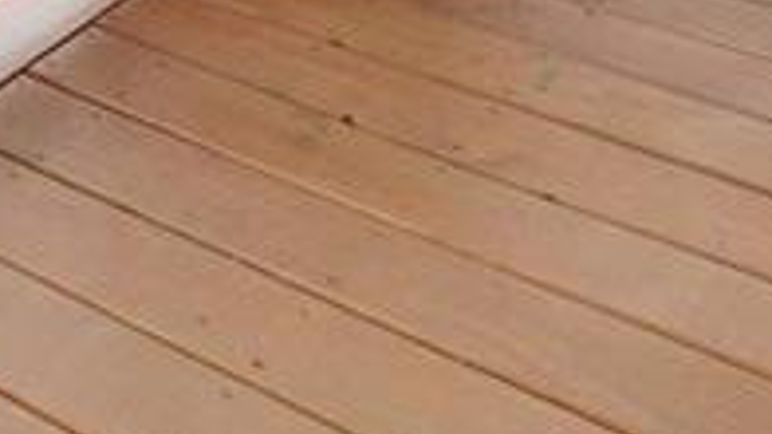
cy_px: -844
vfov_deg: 10.6
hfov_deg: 24.8
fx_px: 1678
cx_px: 12
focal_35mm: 82
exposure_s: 1/125
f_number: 8
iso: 100
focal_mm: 10
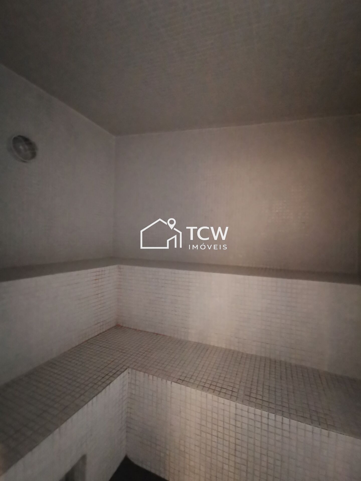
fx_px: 222
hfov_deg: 78.1
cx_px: 180
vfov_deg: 94.5
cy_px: 240
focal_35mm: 16
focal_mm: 2.35
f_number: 2.2
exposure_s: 1/17.1
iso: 2000
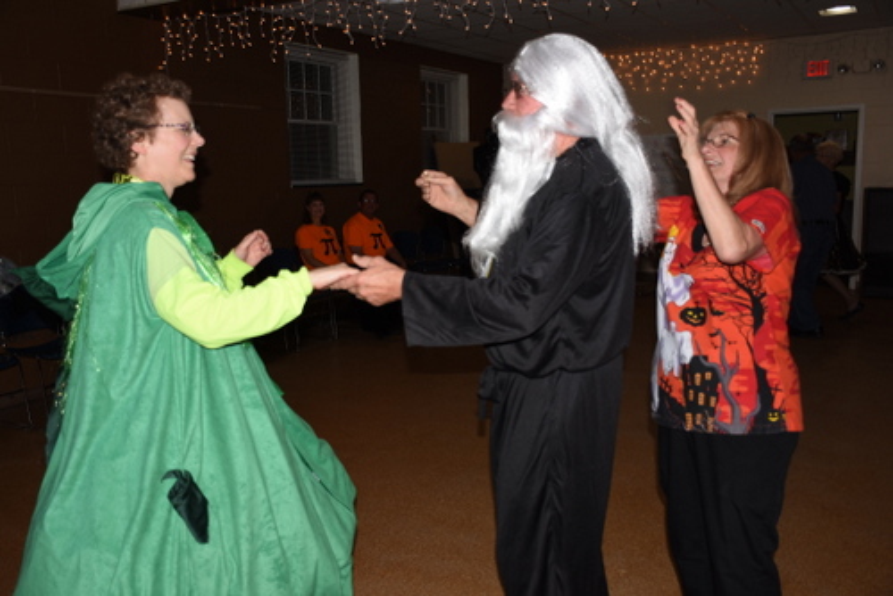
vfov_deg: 40.0
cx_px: 446
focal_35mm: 33
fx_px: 819
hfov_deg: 57.2
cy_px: 298
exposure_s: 1/60
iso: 100
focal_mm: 22
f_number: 3.5
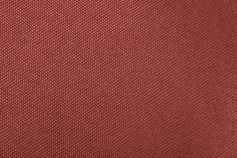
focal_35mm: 70
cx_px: 118
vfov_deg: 19.5
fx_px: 461
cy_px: 79
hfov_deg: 28.8
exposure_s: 1/125
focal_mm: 70
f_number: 11
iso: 250
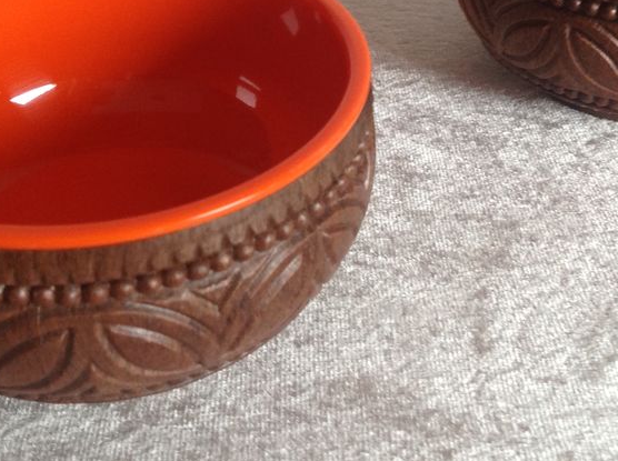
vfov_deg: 22.7
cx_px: 329
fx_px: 1123
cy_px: 47
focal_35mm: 63
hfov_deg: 30.8
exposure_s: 1/15
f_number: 2.4
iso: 100
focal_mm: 4.28
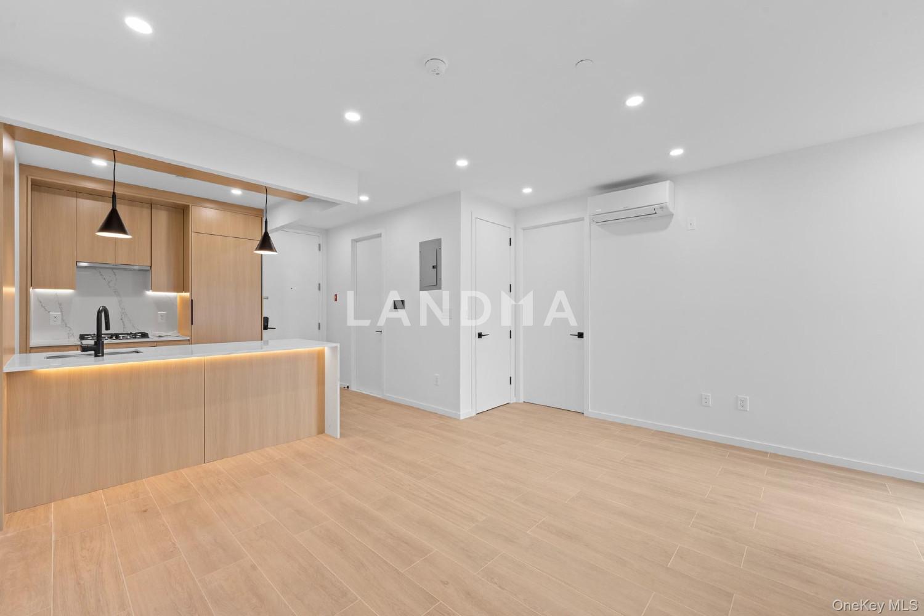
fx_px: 359
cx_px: 462
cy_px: 308
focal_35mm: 14
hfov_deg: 104.3
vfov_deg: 81.2
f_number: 10
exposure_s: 1/5
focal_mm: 14
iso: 400
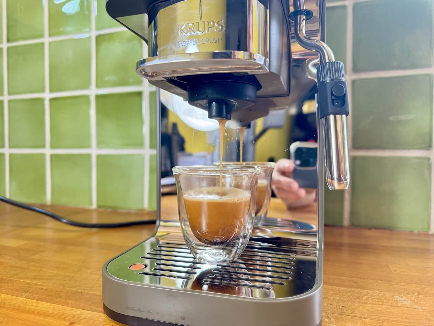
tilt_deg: -2.0
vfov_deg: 56.8
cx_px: 217
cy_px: 163
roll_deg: +0.3
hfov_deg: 71.6
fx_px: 301
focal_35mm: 24
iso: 125
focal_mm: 6.76
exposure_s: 1/119
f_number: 1.78
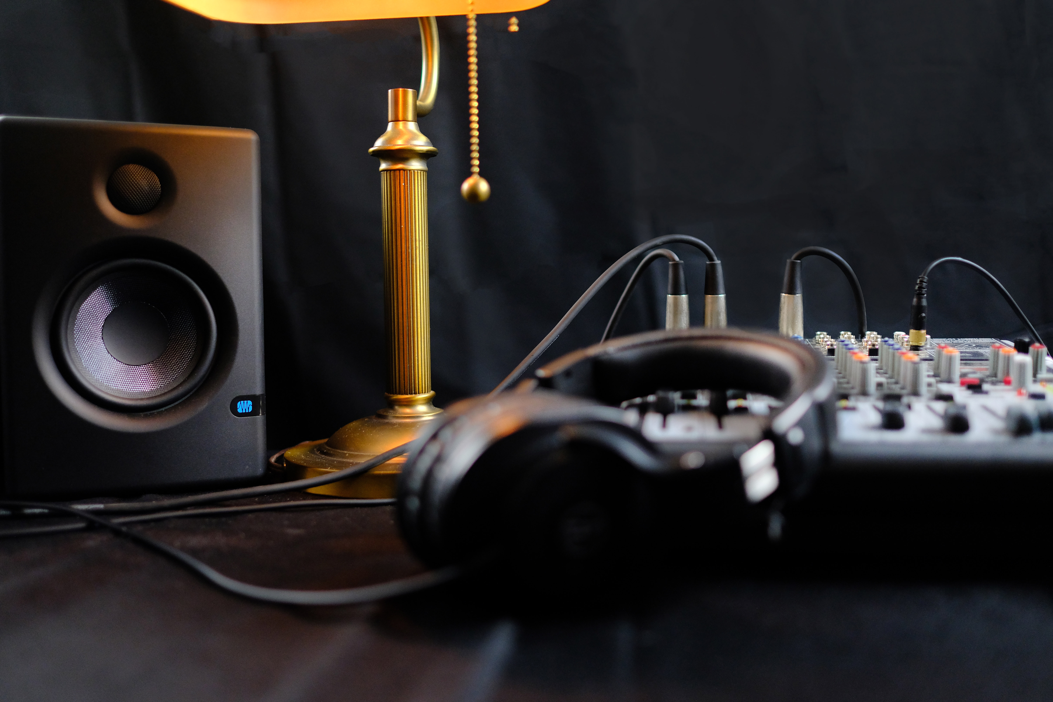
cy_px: 351
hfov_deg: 54.4
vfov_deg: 37.9
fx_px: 1024
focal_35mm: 35
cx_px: 526
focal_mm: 23
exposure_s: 1/500
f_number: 1.4
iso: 1250
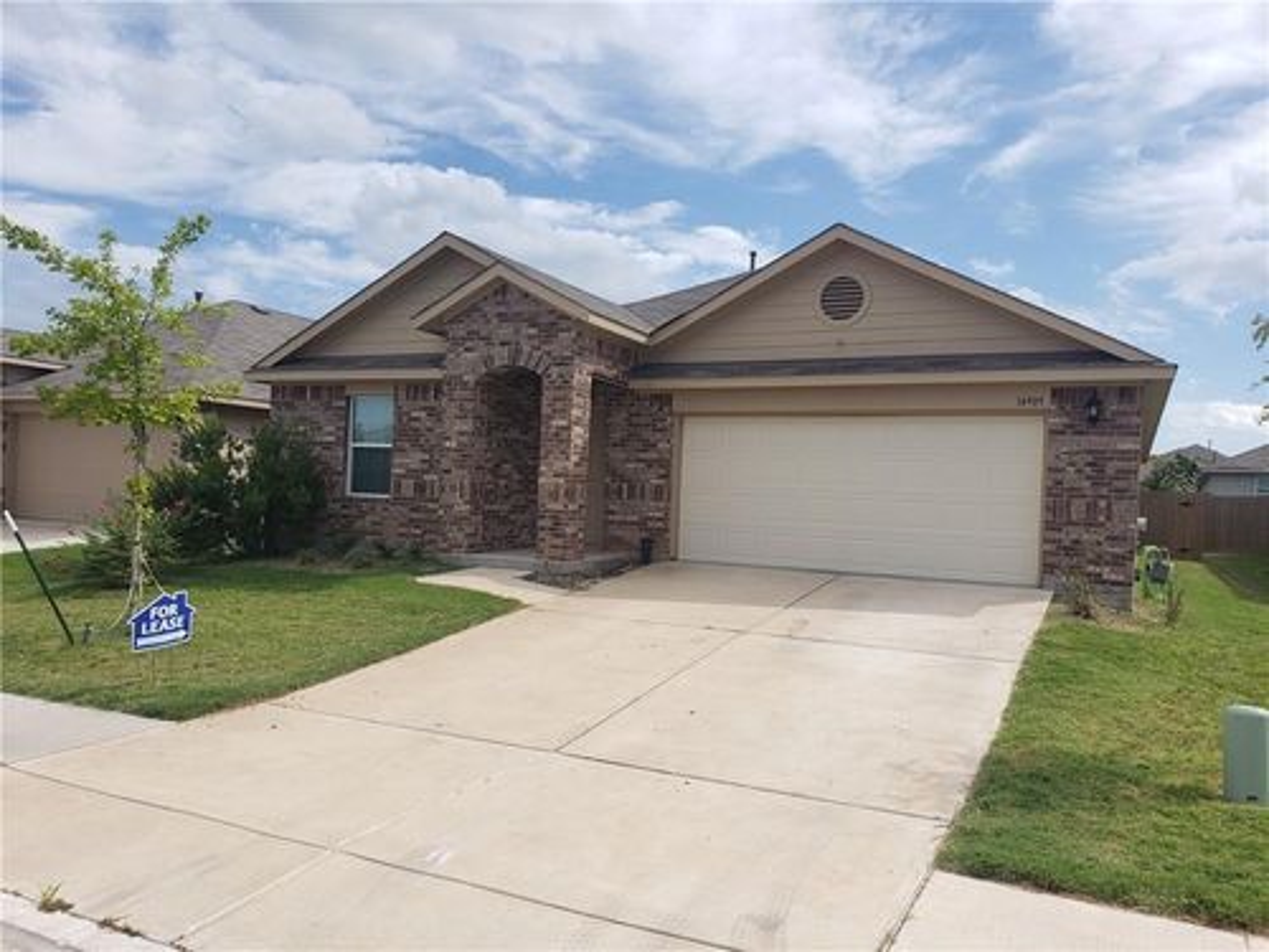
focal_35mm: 26
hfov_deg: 67.3
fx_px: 953
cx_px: 634
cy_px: 476
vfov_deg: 53.1
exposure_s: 1/1328
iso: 50
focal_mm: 4.3
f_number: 2.4
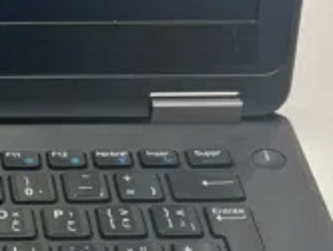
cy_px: 76
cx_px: -122
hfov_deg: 18.1
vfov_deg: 14.8
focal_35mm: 100
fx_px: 963
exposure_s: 1/110
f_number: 1.5
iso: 32
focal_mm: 5.7
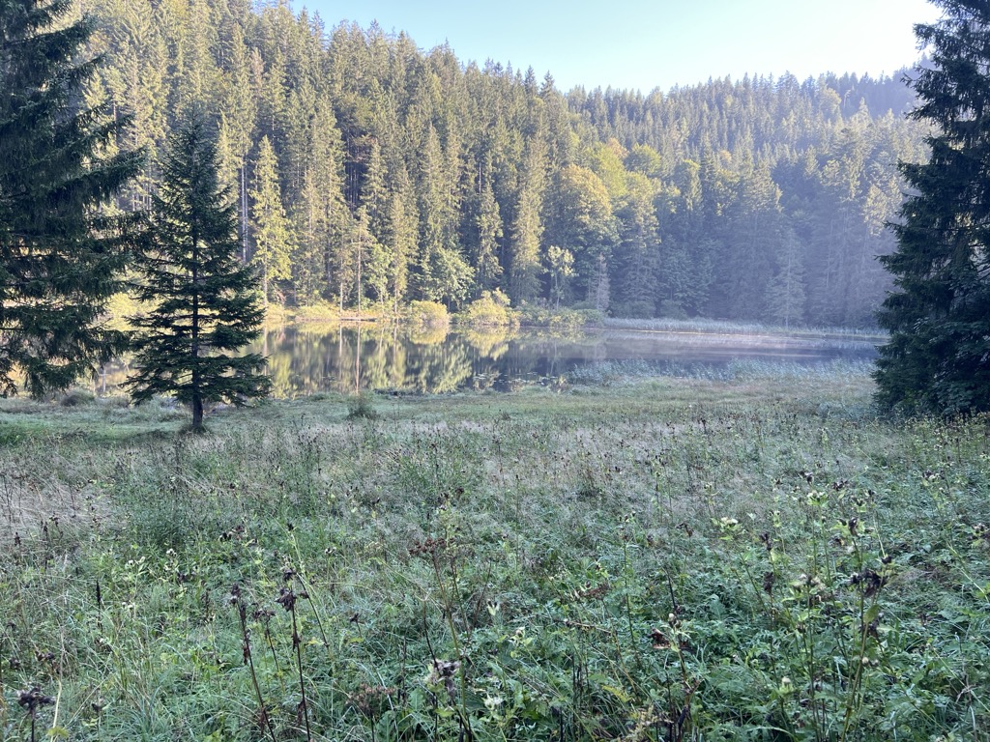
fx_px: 744
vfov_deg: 53.1
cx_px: 495
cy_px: 371
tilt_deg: -6.3
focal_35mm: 26
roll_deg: -2.3
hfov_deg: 67.3
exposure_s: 1/203
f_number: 1.5
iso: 40
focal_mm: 5.7
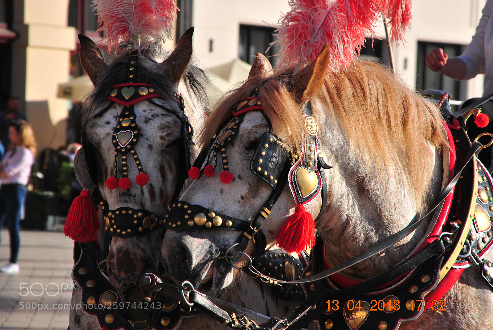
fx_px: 4010
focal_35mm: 292
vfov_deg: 4.7
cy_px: 165
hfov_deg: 7.0
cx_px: 246
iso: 100
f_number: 11
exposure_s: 1/200
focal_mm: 195
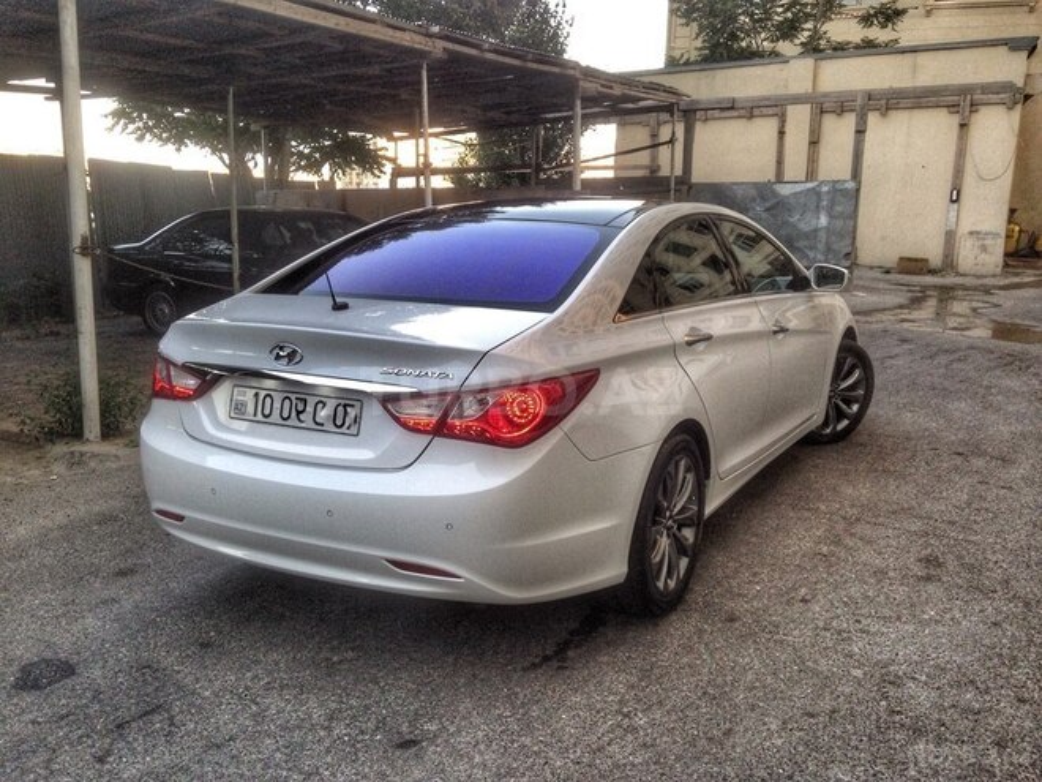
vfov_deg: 42.9
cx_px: 521
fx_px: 993
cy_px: 391
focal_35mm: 33
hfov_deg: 55.4
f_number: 2.4
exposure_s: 1/120
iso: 80
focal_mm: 4.12
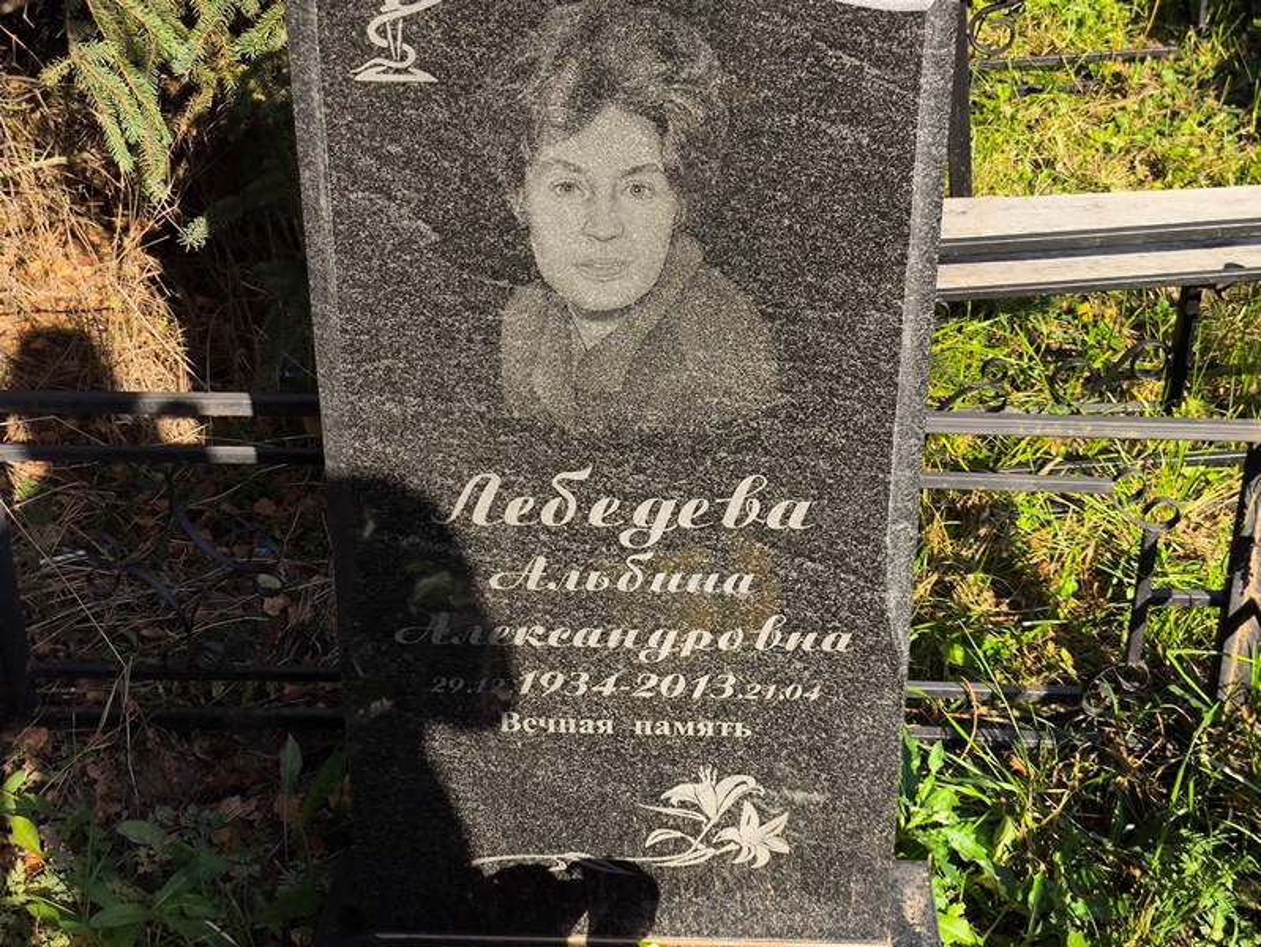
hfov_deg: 38.2
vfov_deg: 29.1
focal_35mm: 50
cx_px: 630
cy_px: 474
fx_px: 1822
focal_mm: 4.71
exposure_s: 1/754
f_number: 1.7
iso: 50
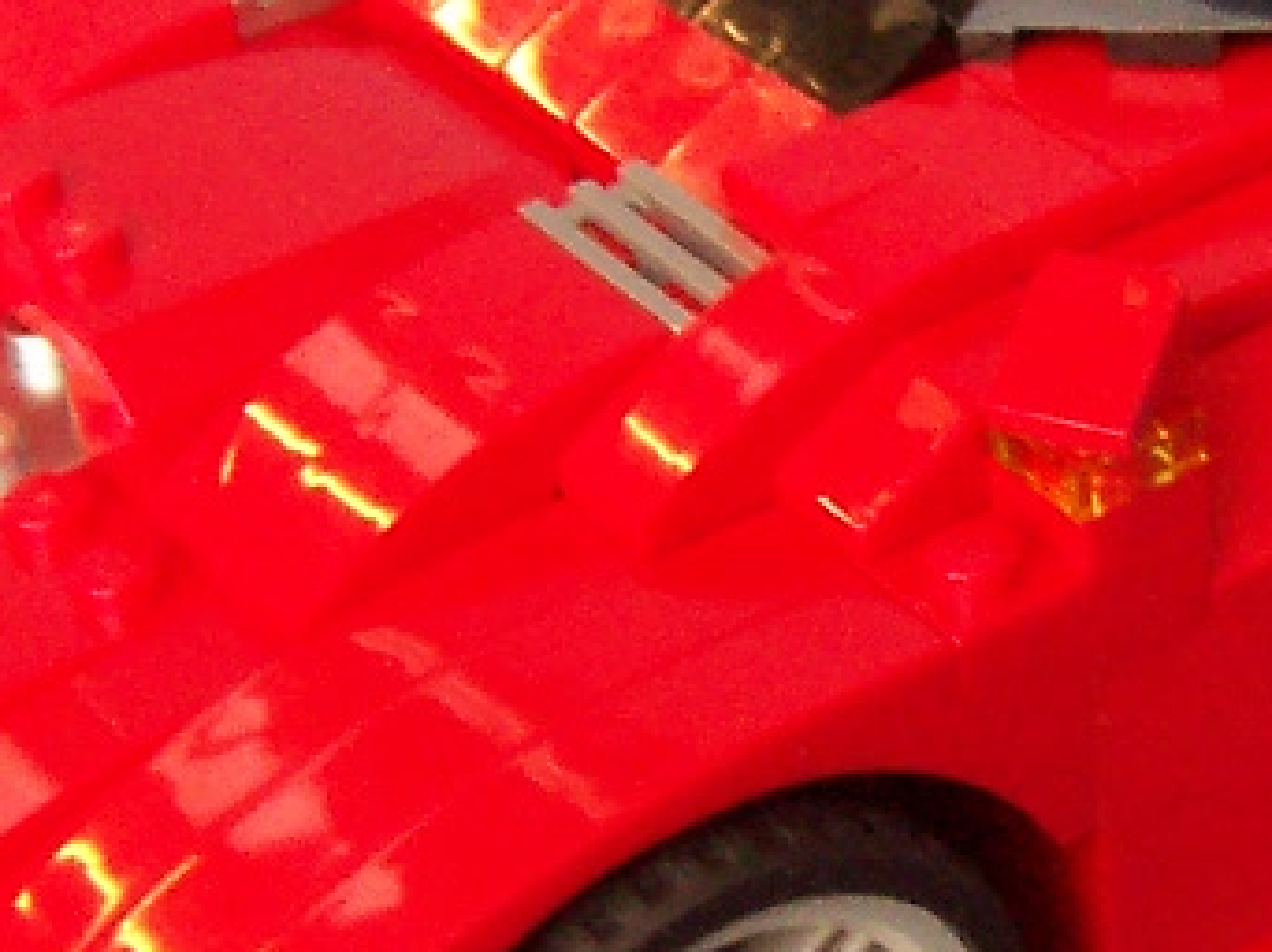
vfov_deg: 11.4
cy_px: 543
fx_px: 4774
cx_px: 1112
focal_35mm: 130
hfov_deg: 15.0
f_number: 2.8
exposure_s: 1/30
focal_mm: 5.6
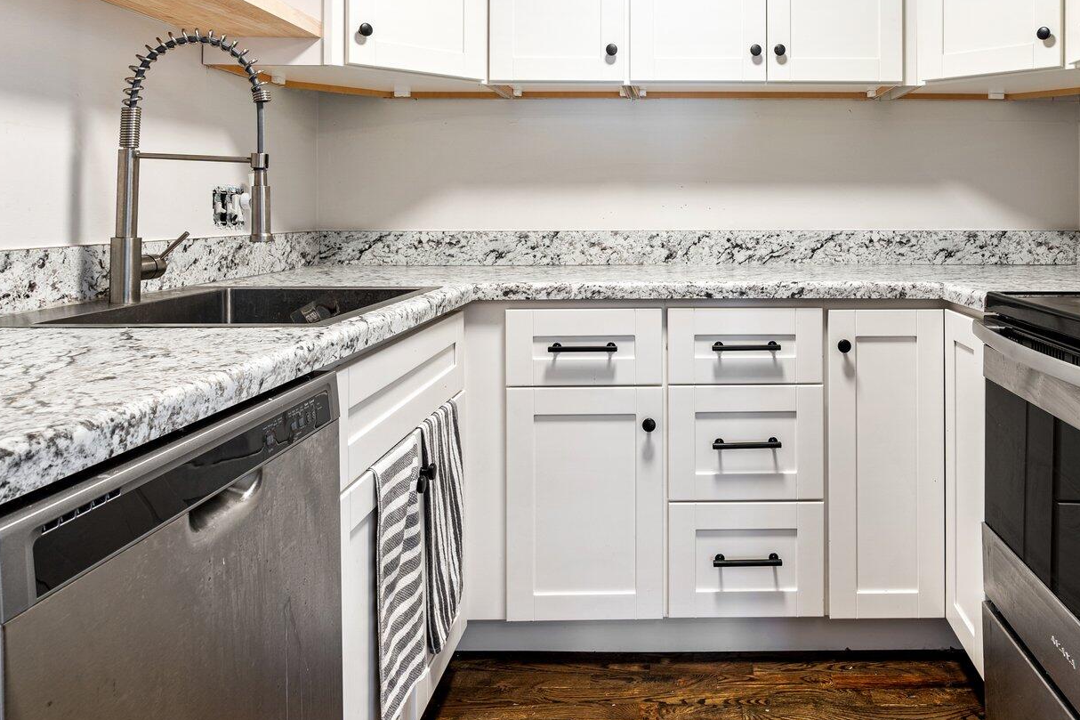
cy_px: 200
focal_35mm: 27
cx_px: 689
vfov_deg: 46.6
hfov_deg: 66.2
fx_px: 810
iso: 100
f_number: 9
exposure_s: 2.5
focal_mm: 16
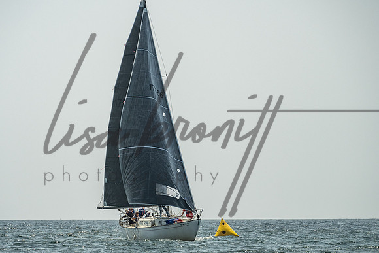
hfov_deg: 6.5
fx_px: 3330
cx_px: 161
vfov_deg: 4.3
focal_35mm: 316
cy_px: 145
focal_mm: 200
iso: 320
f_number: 6.3
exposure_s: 1/1250
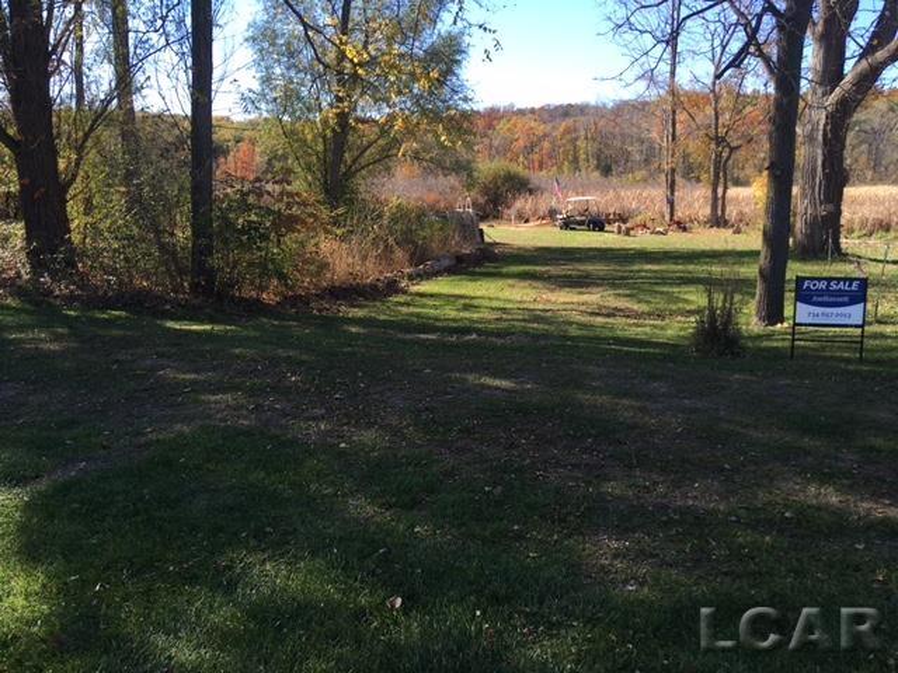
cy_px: 336
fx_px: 752
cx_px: 449
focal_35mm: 29
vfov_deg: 48.2
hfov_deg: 61.7
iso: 25
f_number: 2.2
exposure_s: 1/398
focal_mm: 4.15
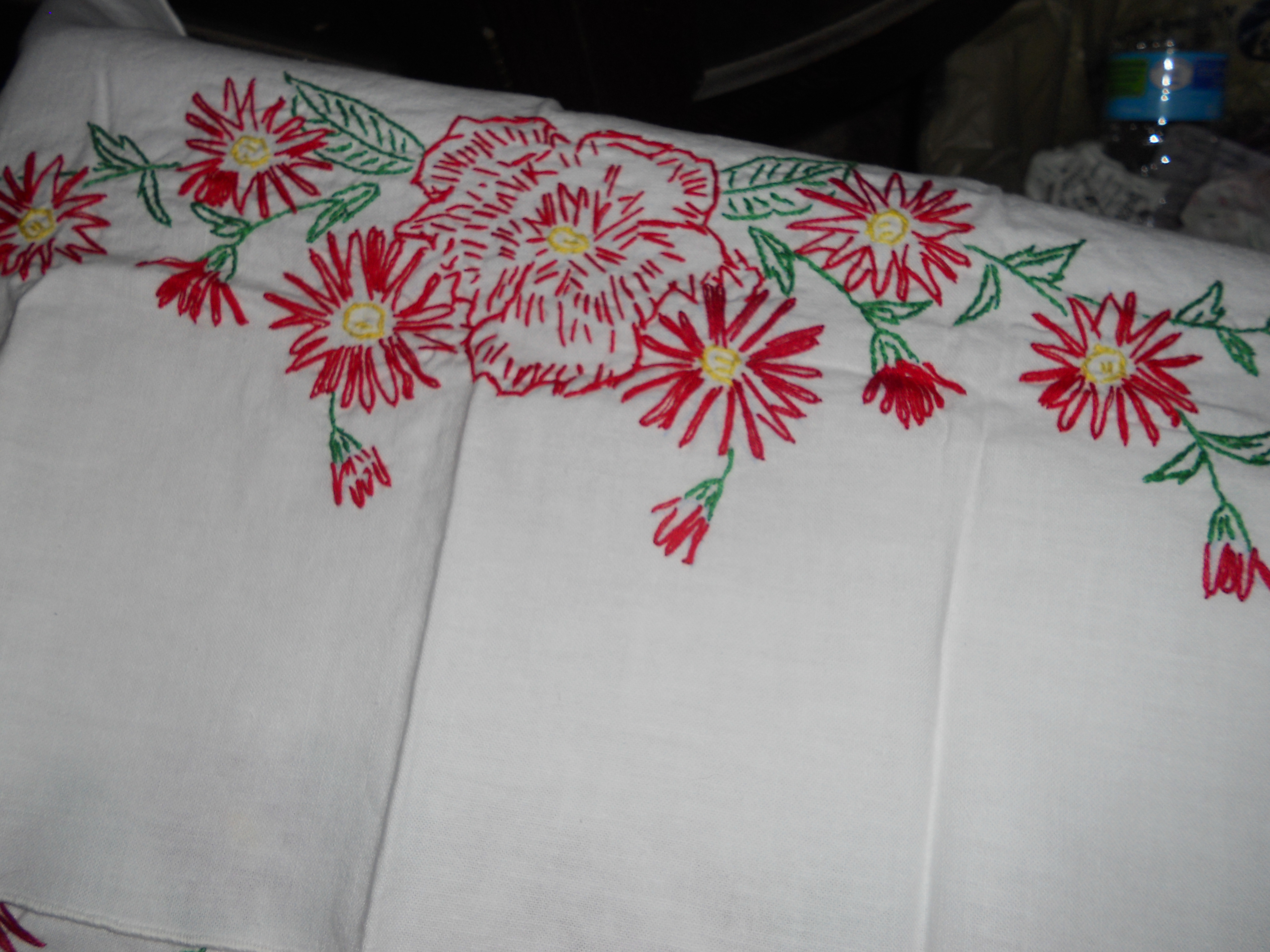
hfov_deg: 56.8
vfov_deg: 44.2
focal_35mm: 32
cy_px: 476
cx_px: 635
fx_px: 1174
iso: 80
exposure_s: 1/25
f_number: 8.8
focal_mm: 5.8
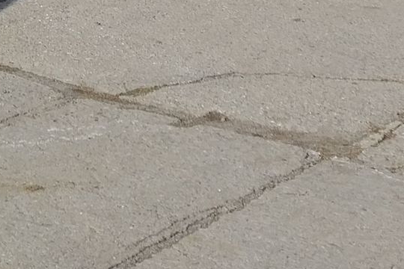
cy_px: -361
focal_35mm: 120
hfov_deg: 16.6
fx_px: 1347
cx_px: -21
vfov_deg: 10.1
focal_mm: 4.75
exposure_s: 1/1503
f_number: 2.2
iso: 50
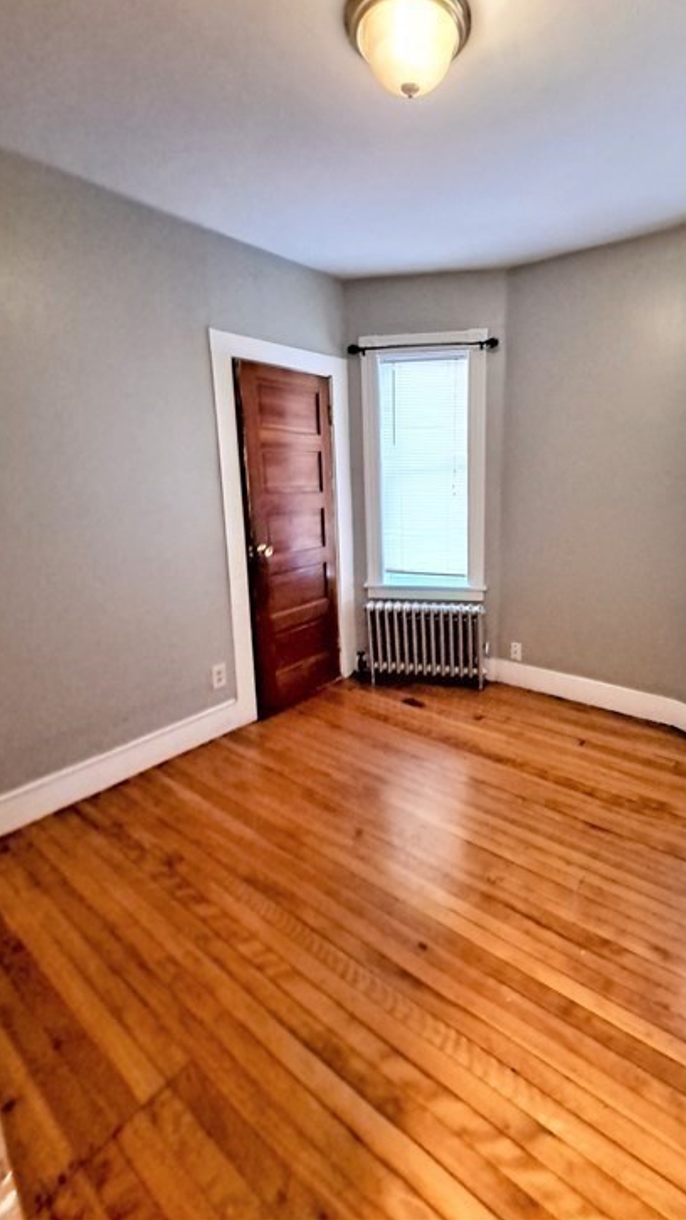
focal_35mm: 15
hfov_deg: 69.2
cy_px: 576
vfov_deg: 102.9
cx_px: 437
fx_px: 485
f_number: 2.2
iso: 200
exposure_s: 1/33
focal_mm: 1.74
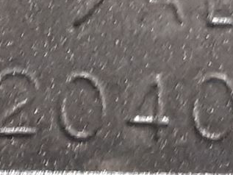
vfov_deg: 8.8
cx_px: -76
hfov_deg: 11.4
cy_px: 104
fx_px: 1131
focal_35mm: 168
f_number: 1.7
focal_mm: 3.93
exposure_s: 1/25
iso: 250
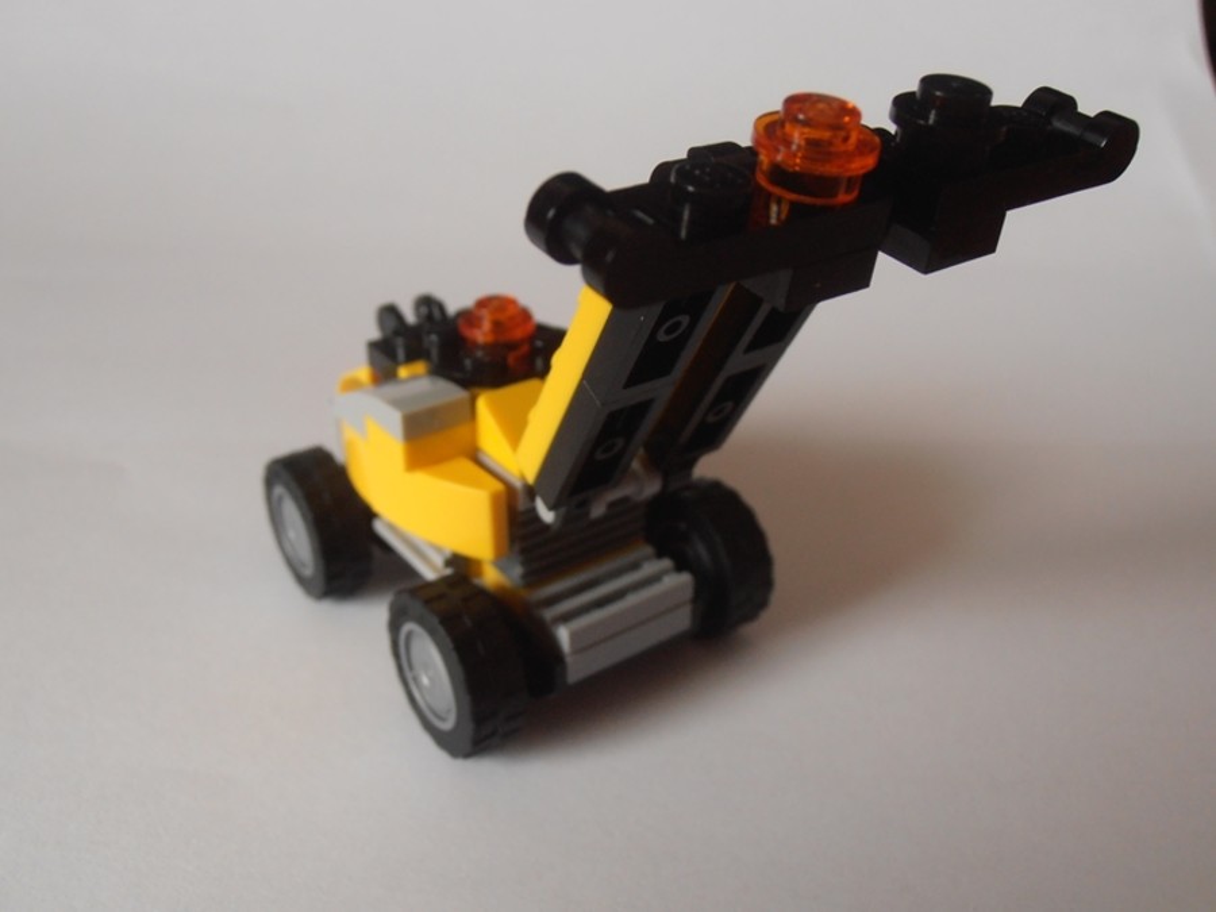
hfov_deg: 50.1
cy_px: 456
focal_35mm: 37
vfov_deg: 38.7
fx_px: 1300
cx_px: 608
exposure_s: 1/25
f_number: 3.9
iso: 125
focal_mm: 6.61
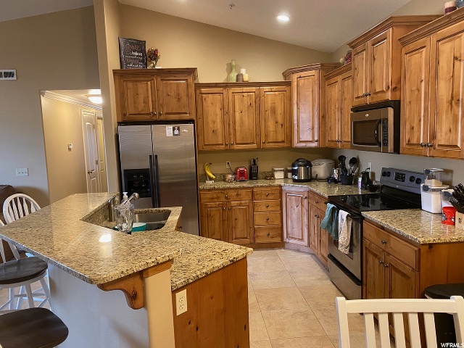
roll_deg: +1.9
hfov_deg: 67.3
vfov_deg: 53.1
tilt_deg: -6.5
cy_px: 174
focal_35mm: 26
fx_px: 349
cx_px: 232
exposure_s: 1/60
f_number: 1.8
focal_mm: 4.25
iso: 320
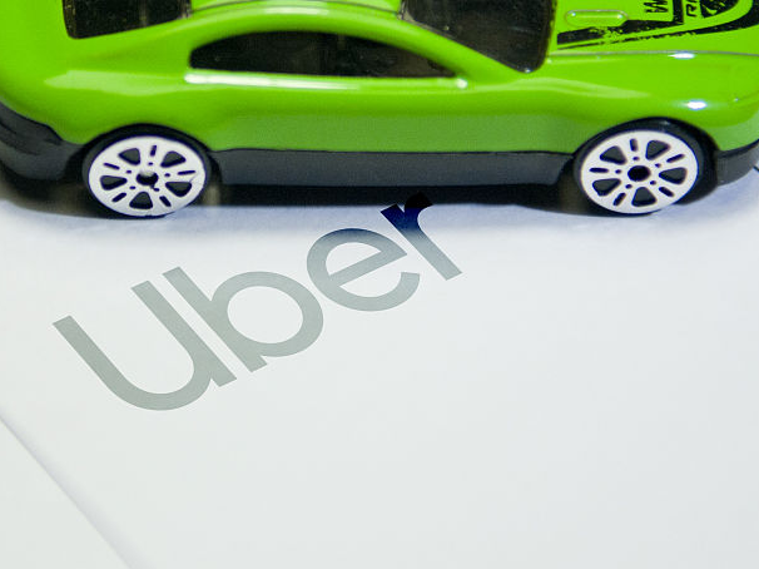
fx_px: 3440
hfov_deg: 12.6
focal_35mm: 157
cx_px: 227
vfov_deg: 9.4
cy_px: 128
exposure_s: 1/2000
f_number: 2.8
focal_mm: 55
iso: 800
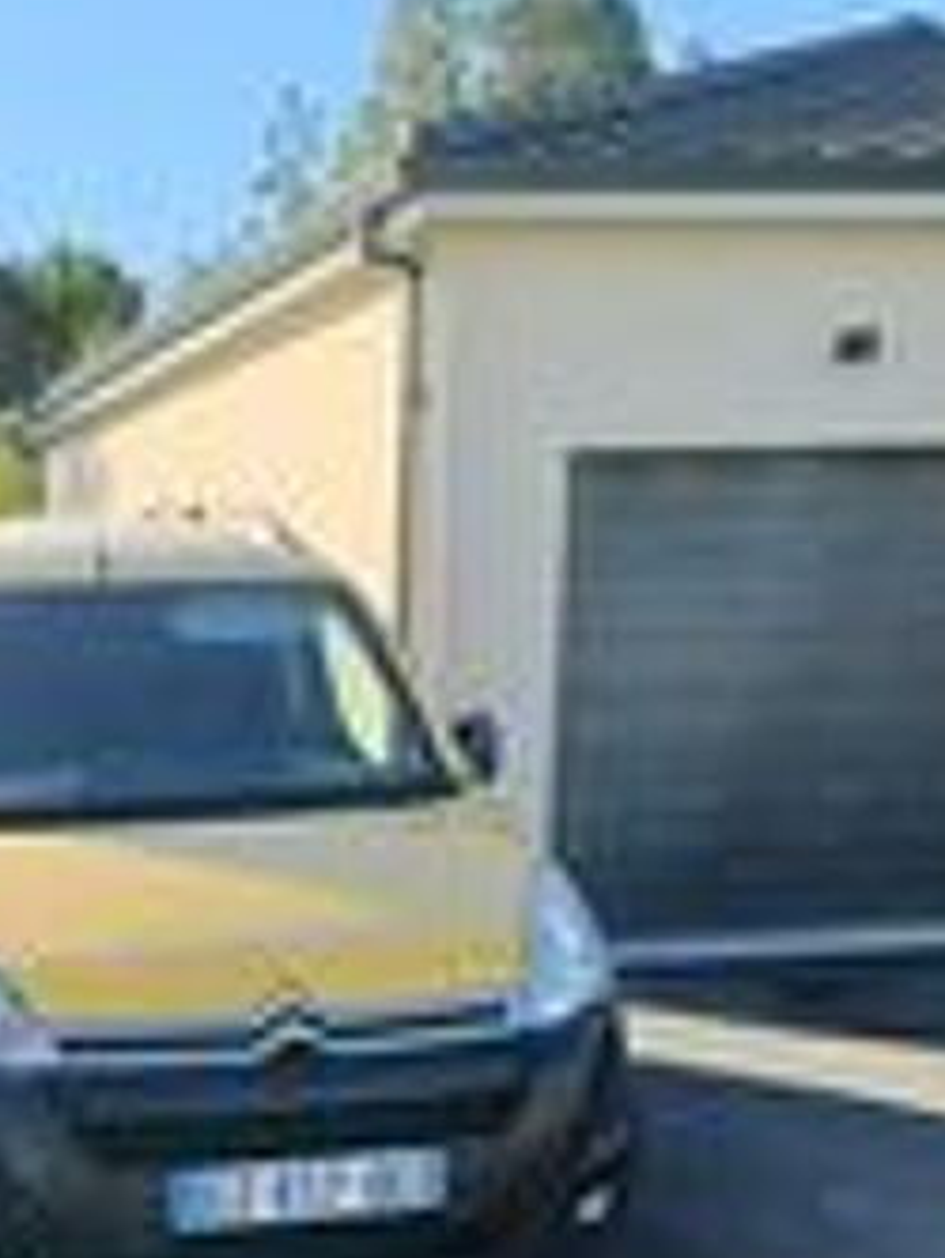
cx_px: 83
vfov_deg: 37.5
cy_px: 1088
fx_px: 1746
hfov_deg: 29.0
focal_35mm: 48
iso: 50
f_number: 1.7
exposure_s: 1/204
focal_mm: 4.7
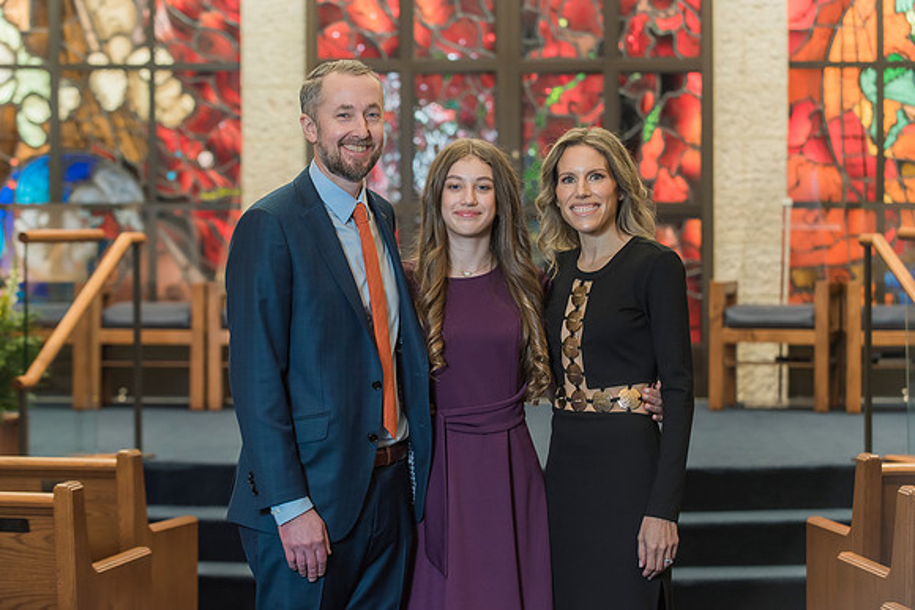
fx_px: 2704
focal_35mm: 106
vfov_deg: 12.9
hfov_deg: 19.2
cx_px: 428
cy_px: 291
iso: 1000
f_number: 4
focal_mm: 98
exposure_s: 1/100
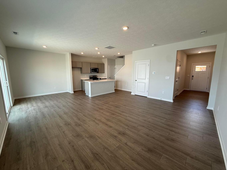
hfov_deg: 102.1
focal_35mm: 14
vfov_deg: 85.7
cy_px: 85
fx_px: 92
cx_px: 114
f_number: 2.2
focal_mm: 2.22
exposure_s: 1/99
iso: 64
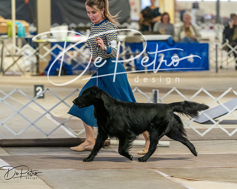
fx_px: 1366
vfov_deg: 7.9
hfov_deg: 9.9
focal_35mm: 195
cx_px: 118
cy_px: 94
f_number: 3.5
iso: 6400
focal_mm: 173
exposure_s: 1/250
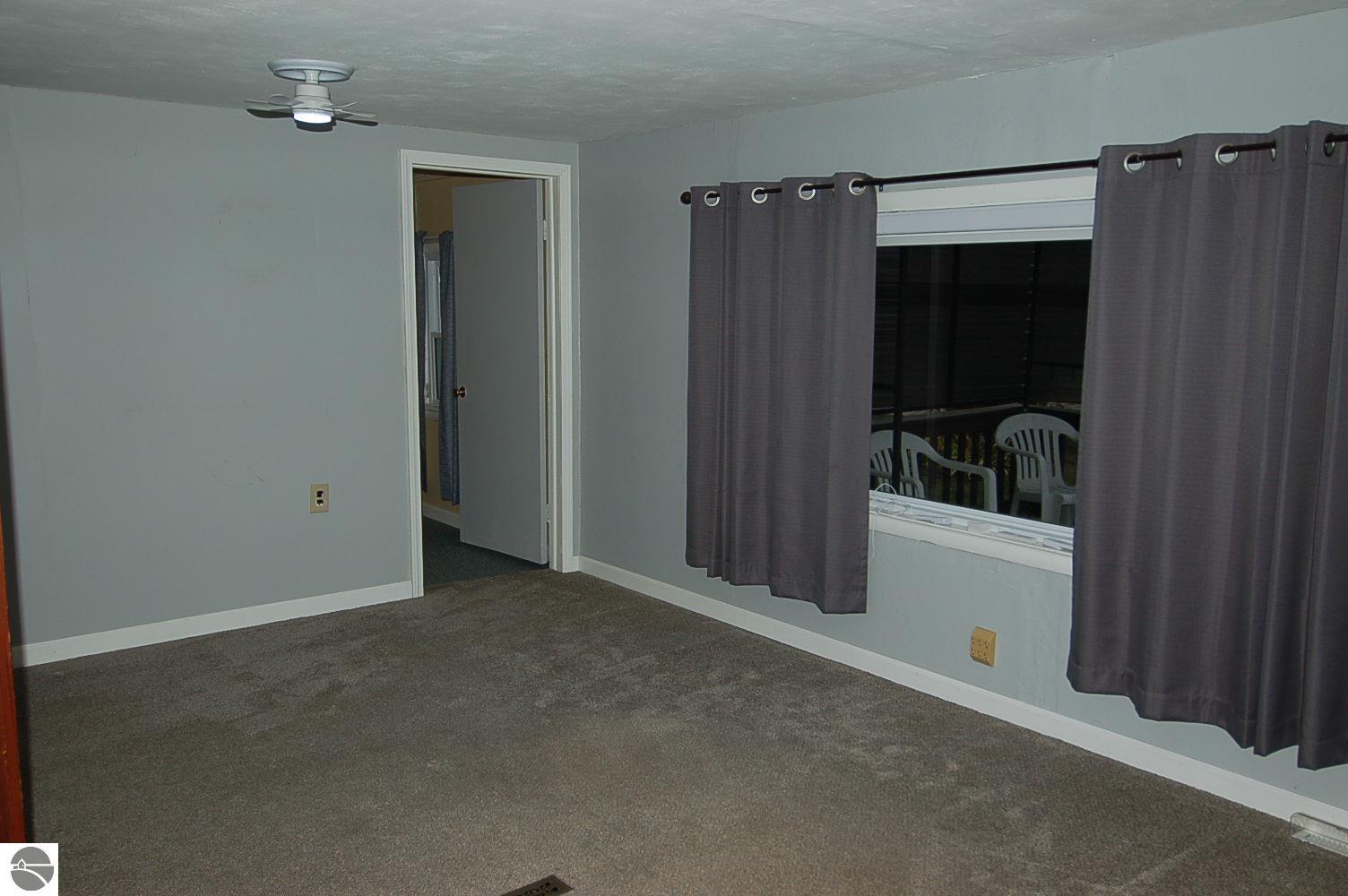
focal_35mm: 30
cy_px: 448
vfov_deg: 43.5
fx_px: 1122
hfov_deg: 62.0
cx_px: 674
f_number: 4
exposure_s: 1/250
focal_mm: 20
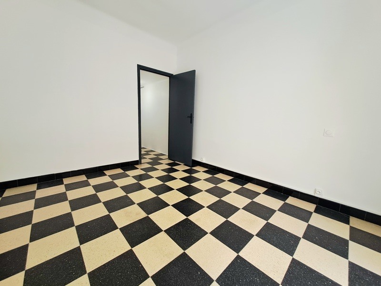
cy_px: 143
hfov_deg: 106.2
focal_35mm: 13
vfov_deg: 89.9
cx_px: 190
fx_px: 143
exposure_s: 1/50
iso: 100
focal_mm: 1.42
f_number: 2.2
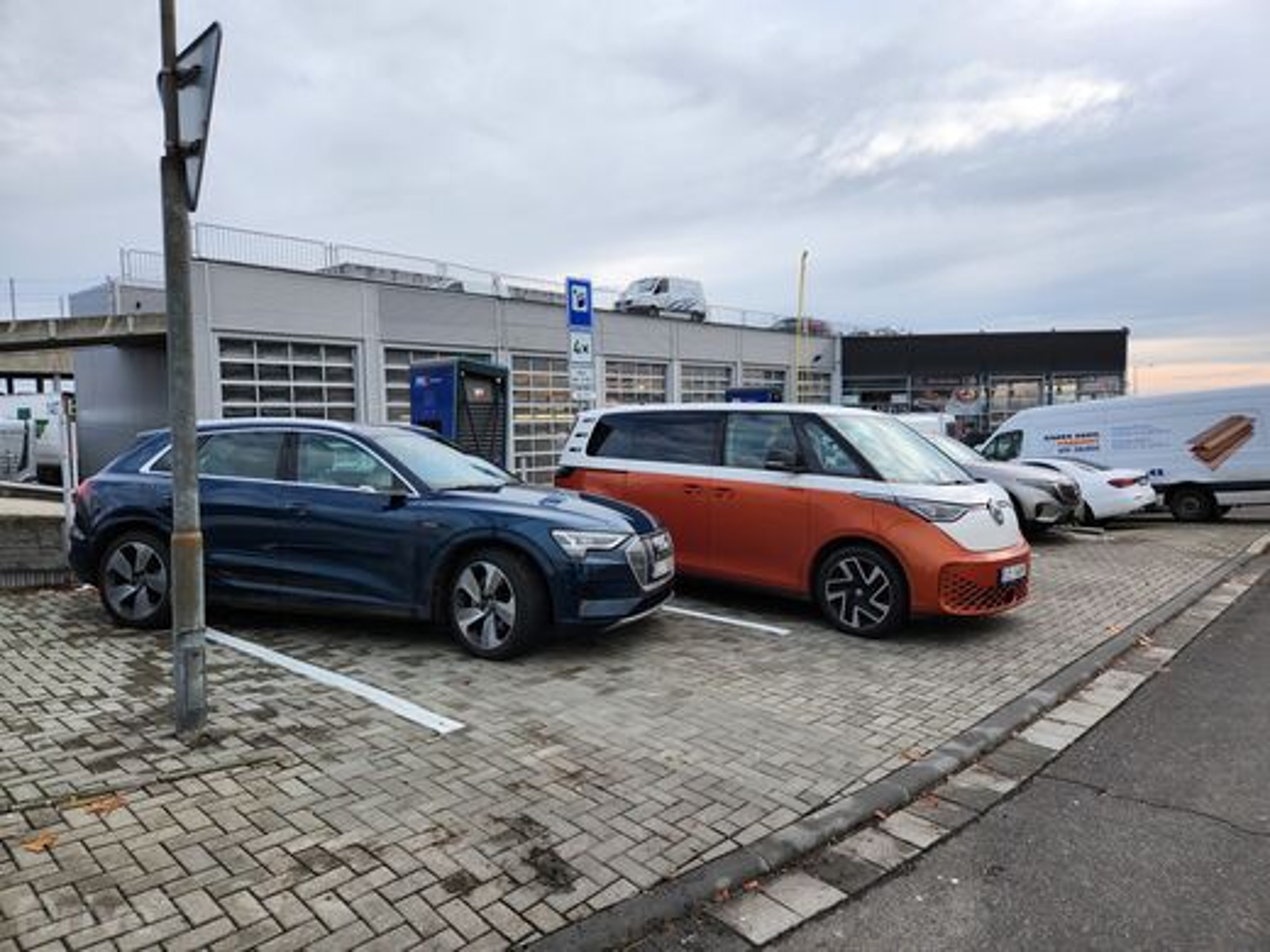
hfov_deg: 73.9
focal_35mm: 23
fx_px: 844
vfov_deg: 58.9
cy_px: 476
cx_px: 635
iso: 20
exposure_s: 1/557
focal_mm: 5.4
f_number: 1.8
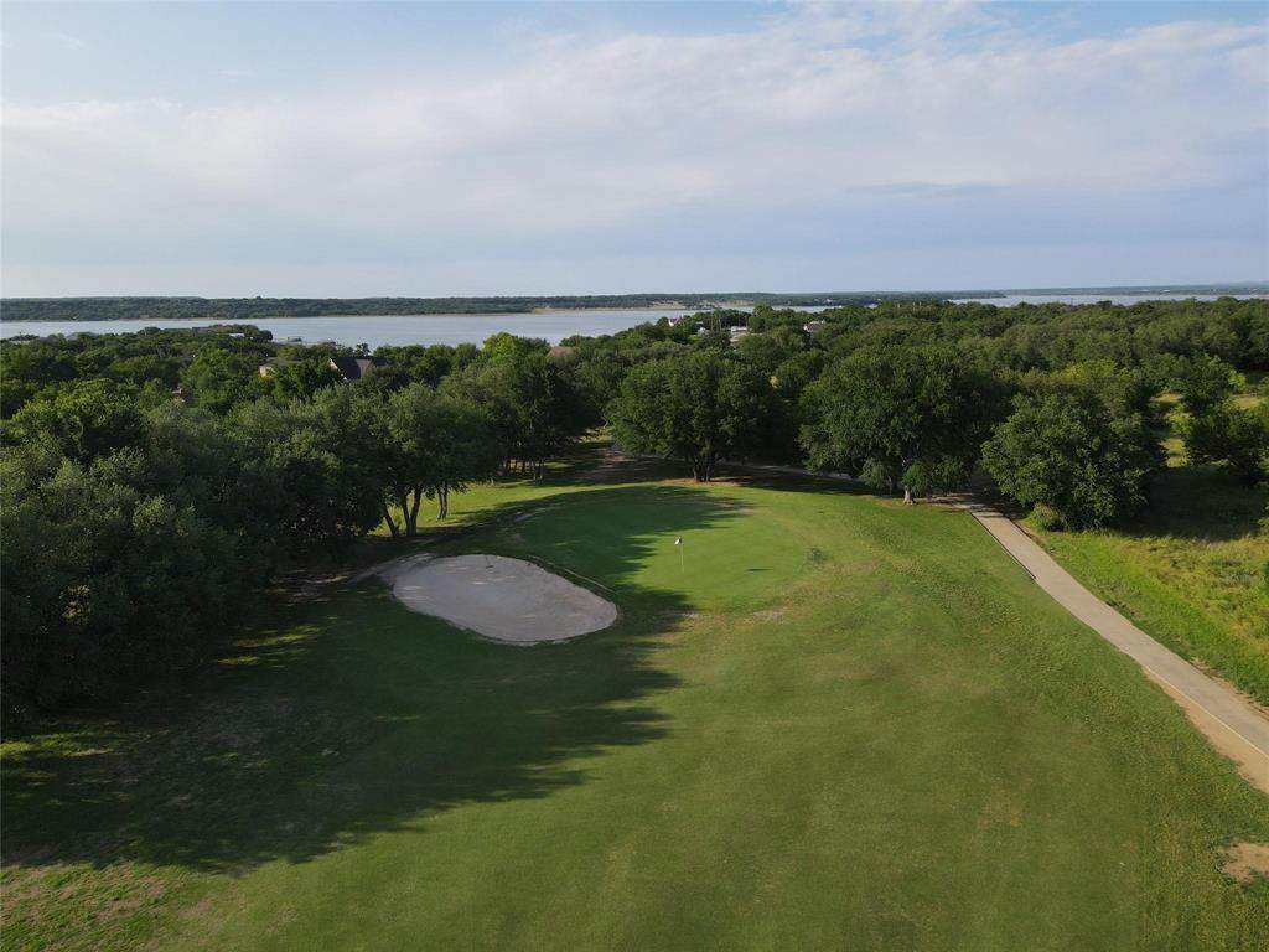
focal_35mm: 24
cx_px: 634
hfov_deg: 71.6
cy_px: 476
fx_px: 880
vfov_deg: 56.8
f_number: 2.8
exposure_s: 1/500
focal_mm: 4.5
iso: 100
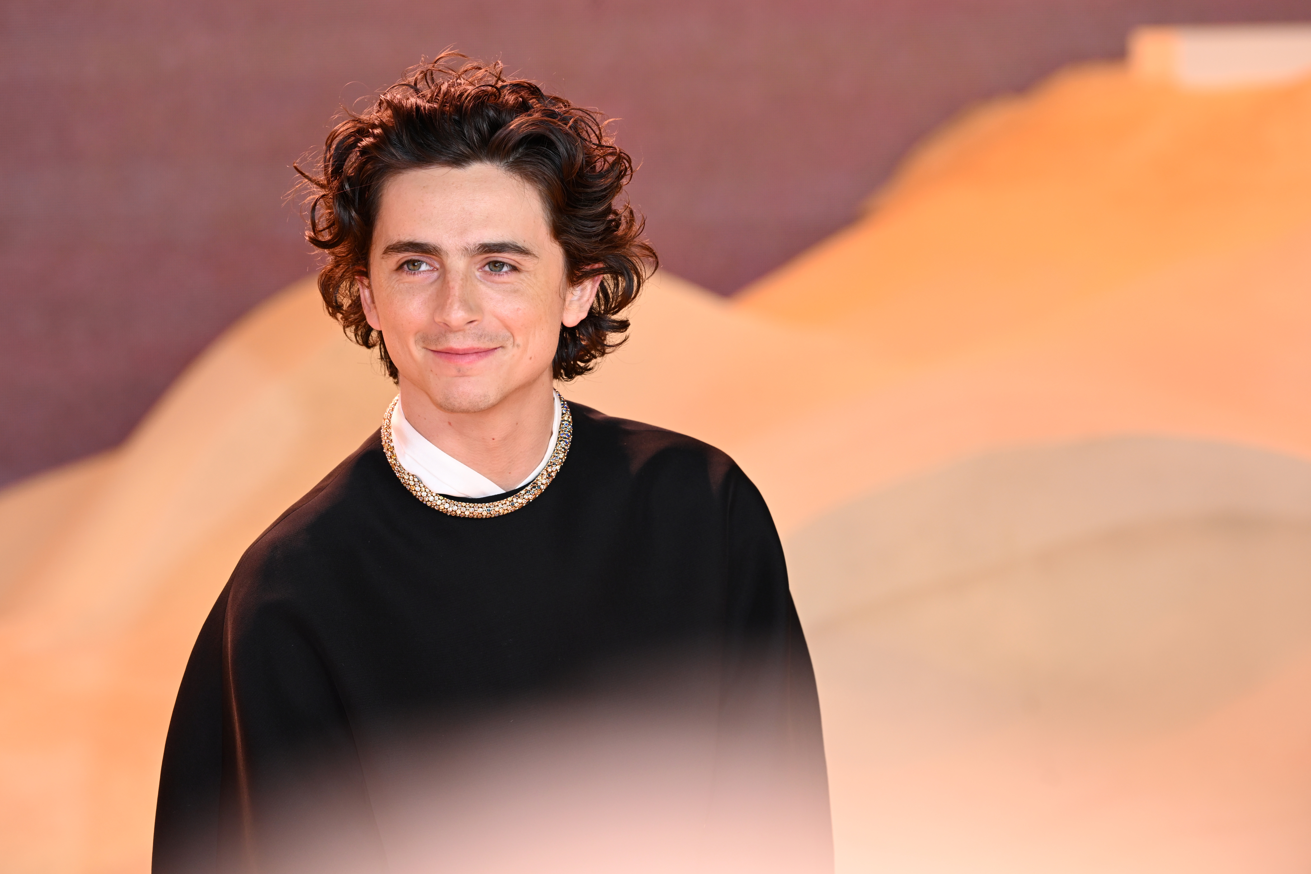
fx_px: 7283
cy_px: 437
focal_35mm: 200
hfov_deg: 10.3
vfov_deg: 6.9
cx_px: 656
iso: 500
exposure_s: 1/200
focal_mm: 200
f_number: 5
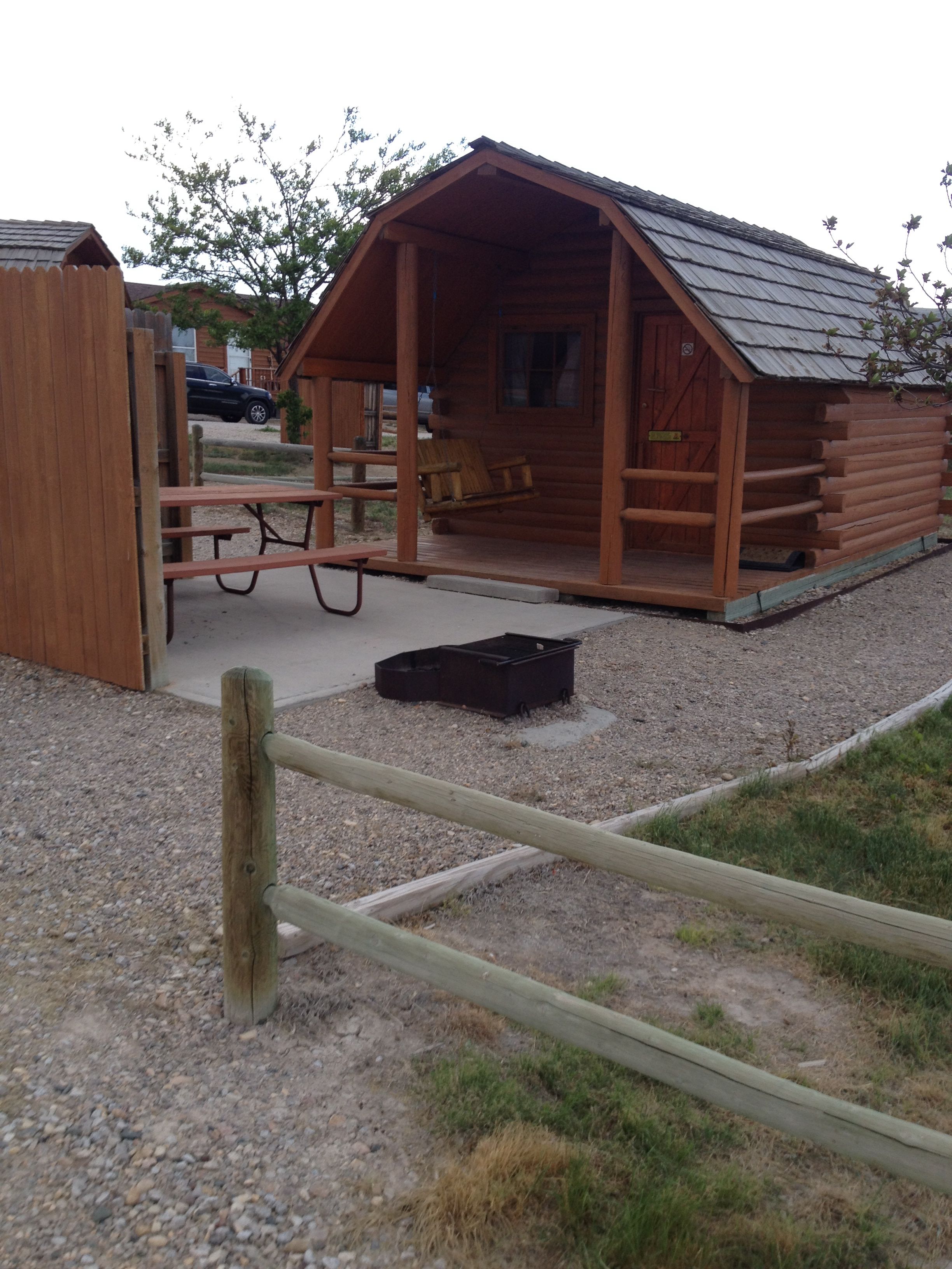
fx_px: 1283
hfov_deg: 40.7
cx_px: 476
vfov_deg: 52.6
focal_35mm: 35
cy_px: 634
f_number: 2.4
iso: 50
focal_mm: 4.28
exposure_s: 1/649
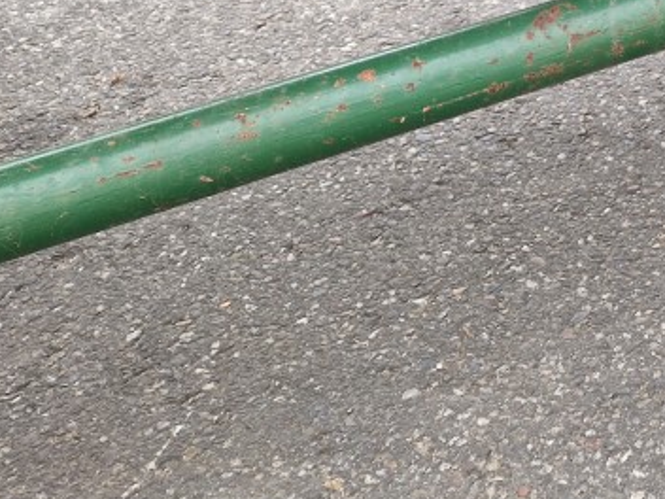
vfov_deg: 19.6
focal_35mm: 67
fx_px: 1287
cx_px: 895
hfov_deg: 24.7
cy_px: -206
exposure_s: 1/180
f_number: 1.8
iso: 64
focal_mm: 5.4
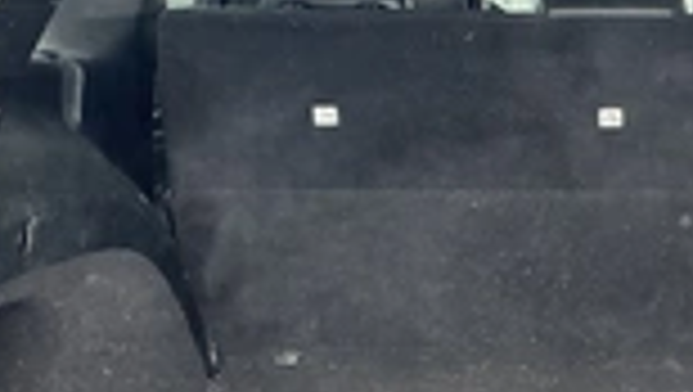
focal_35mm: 79
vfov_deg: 15.3
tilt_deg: -8.1
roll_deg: -0.9
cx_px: 621
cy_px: 221
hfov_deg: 26.0
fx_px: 1453
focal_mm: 3
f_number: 1.8
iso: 64
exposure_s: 1/122
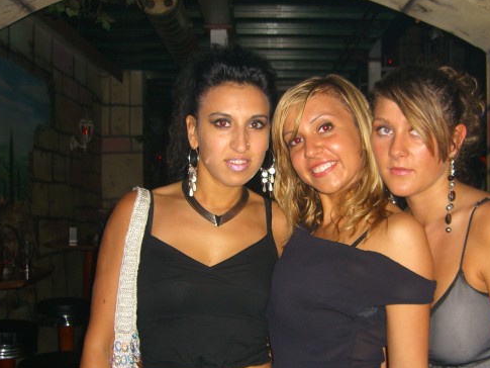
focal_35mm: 47
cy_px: 216
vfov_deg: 30.8
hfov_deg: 40.3
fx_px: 665
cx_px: 287
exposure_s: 1/60
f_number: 2.8
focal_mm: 7.9
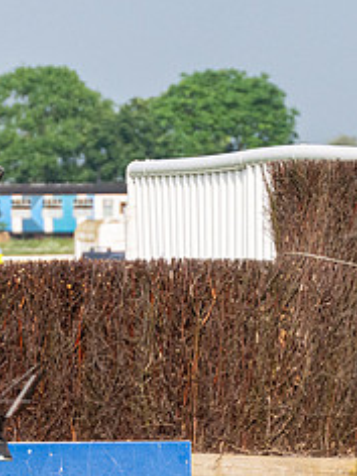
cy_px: 203
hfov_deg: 3.0
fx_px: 6752
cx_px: -307
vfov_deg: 4.0
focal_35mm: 491
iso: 400
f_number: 4
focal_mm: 98
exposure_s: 1/4000
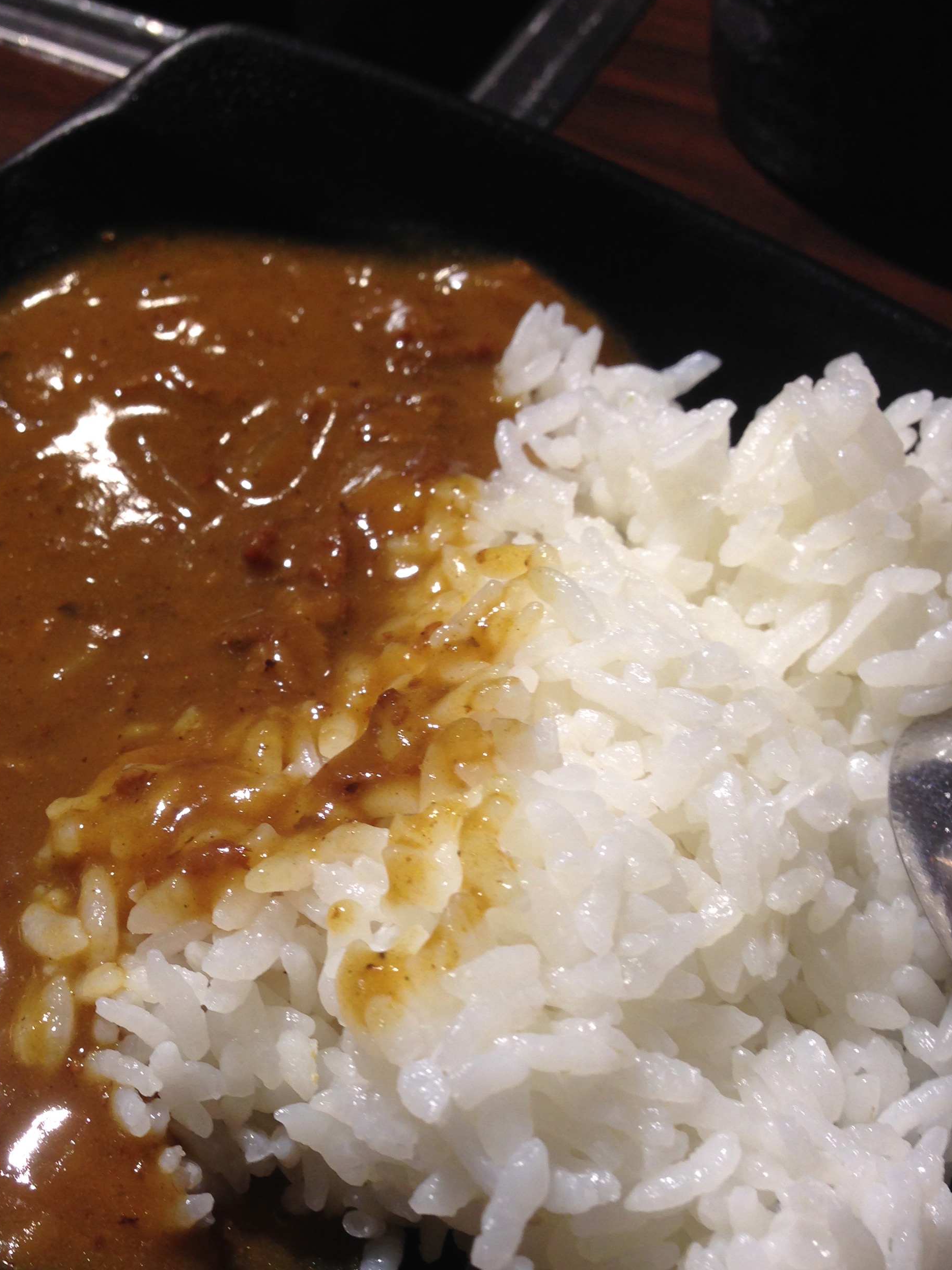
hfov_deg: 32.8
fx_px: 1613
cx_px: 379
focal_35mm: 44
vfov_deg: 42.5
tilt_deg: -52.3
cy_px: 831
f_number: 2.4
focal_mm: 4.12
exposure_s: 1/20
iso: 50
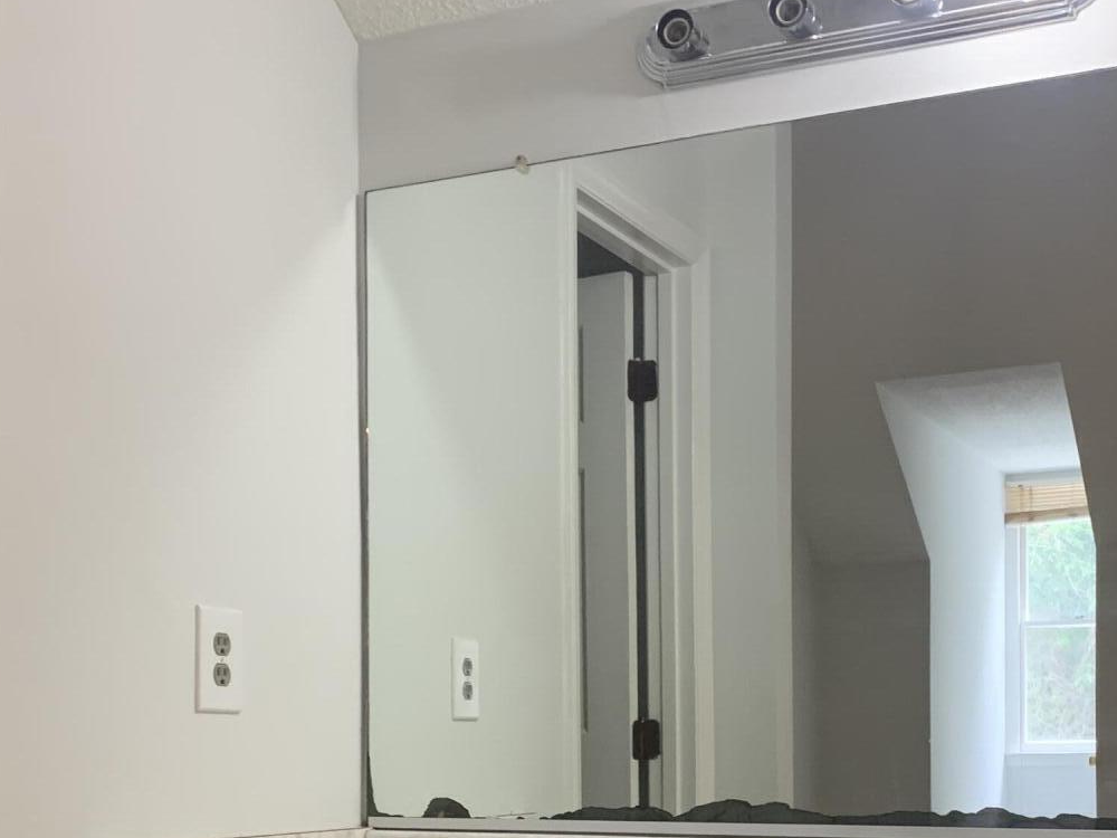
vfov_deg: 27.2
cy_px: 721
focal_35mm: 52
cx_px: 546
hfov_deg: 36.8
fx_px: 1678
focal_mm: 4.25
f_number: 1.8
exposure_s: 1/60
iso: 125
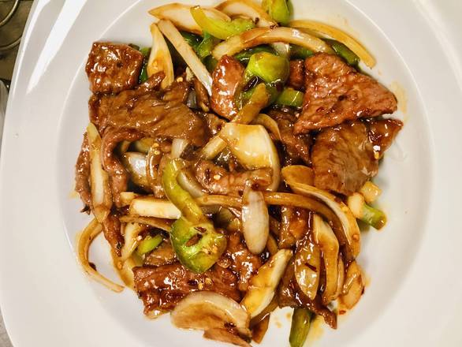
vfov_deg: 25.7
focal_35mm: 57
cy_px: 174
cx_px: 231
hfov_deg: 33.8
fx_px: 761
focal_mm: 6.6
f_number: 2.8
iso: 125
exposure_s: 1/30
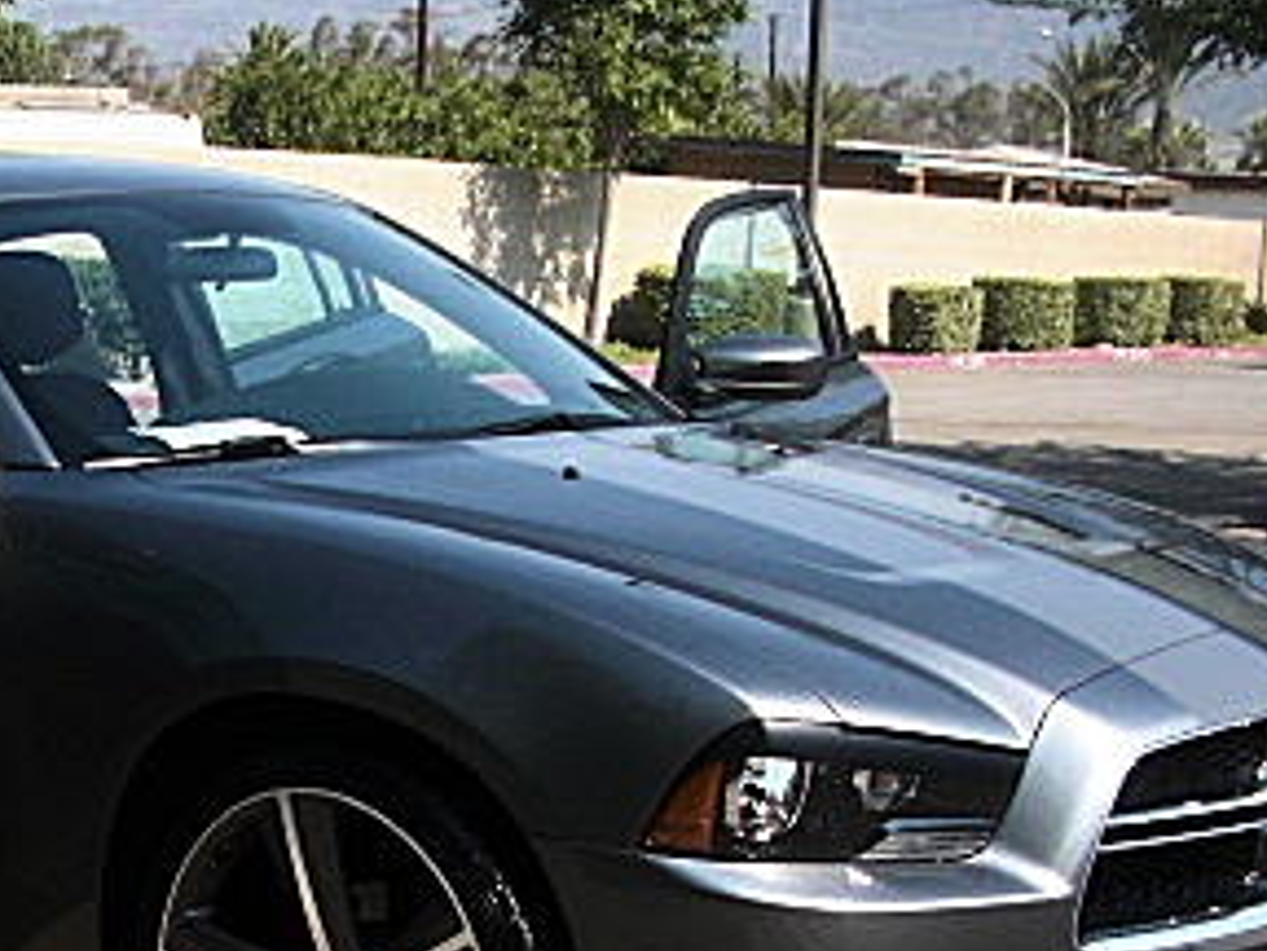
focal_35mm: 80
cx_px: 57
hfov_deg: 23.6
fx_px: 2928
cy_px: 762
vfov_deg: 18.3
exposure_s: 1/640
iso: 50
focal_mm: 6.3
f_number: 2.8
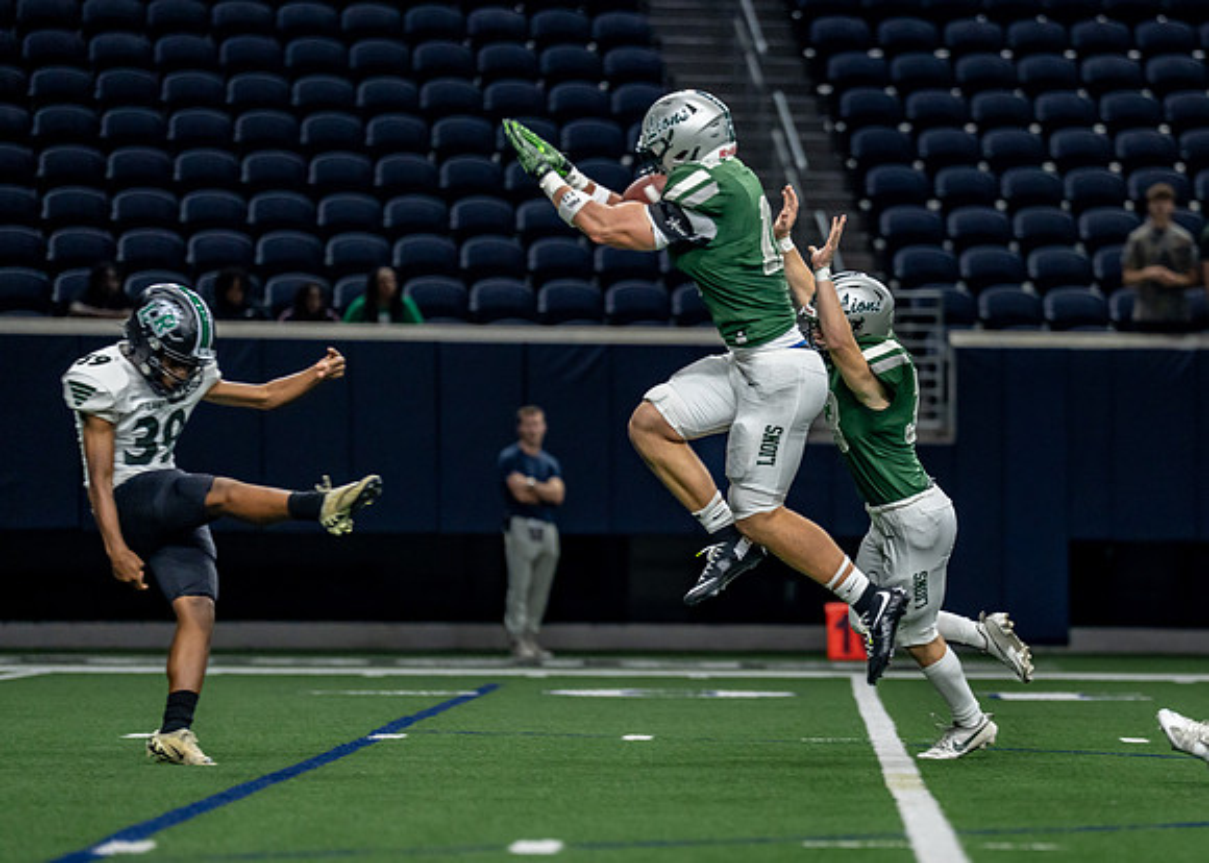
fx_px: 9227
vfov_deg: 5.4
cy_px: 520
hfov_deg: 7.5
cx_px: 840
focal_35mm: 269
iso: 1600
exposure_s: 1/1000
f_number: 2.8
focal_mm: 197
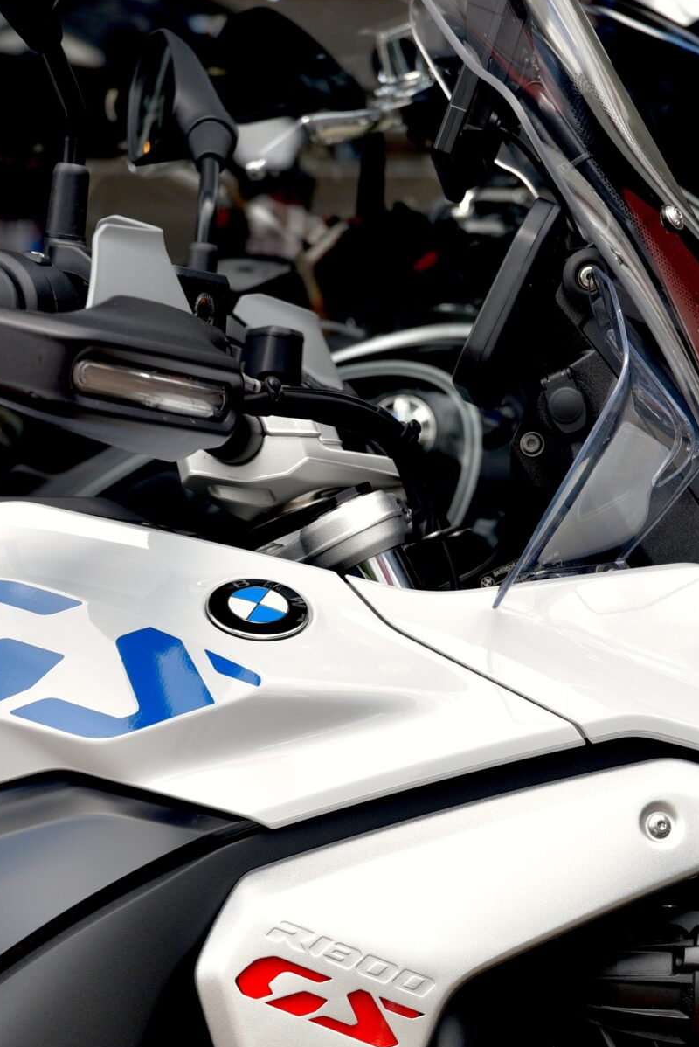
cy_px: 1011
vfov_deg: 14.3
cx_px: 315
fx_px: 4102
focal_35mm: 141
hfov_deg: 9.7
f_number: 5.6
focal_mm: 66
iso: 200
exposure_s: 1/125
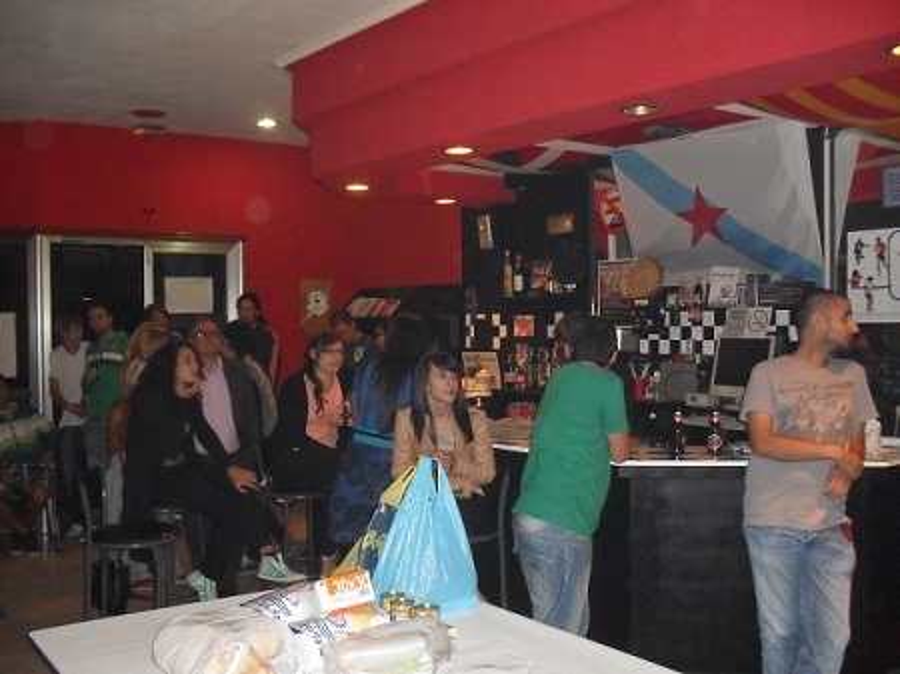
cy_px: 337
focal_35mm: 35
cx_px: 450
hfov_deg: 52.7
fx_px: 909
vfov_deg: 40.7
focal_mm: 6.3
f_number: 3.2
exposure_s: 1/45
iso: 320
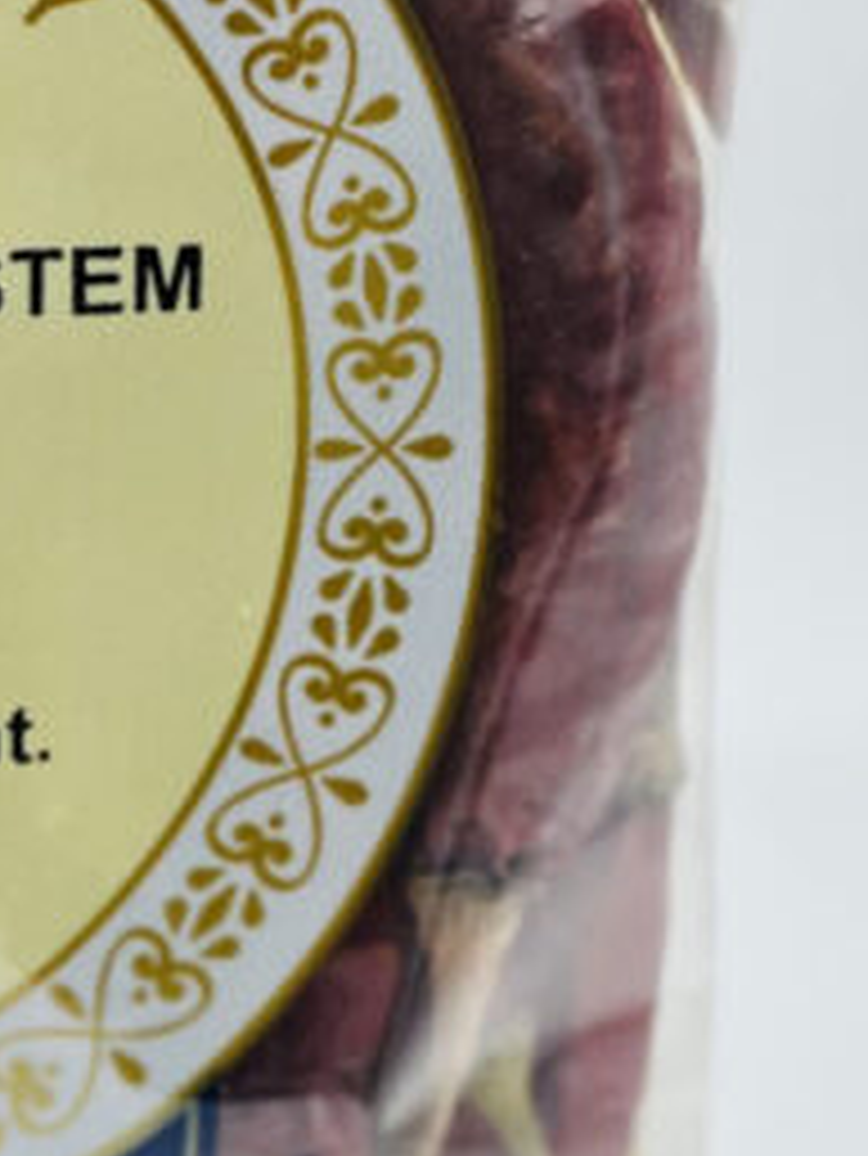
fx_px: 11325
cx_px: -373
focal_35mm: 339
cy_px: 295
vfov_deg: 5.8
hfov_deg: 4.4
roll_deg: -0.8
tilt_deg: -19.4
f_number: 2.8
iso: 50
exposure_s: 1/100
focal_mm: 9
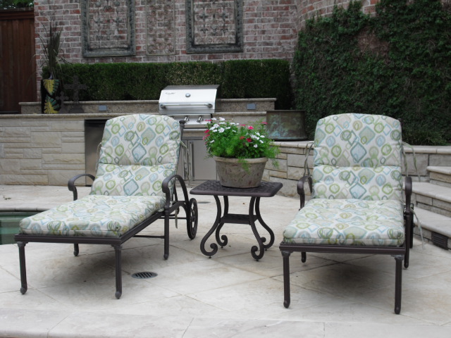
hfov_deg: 36.2
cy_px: 169
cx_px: 226
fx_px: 691
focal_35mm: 53
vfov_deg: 27.5
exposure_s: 1/400
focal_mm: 9.4
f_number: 3.8
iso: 64
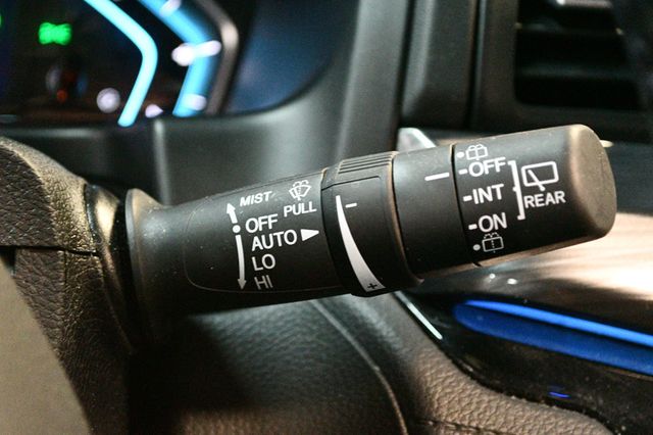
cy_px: 218
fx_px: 1305
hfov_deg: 28.1
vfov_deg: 18.9
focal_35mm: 72
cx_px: 326
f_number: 5.3
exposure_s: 1/50
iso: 12800
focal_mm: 48
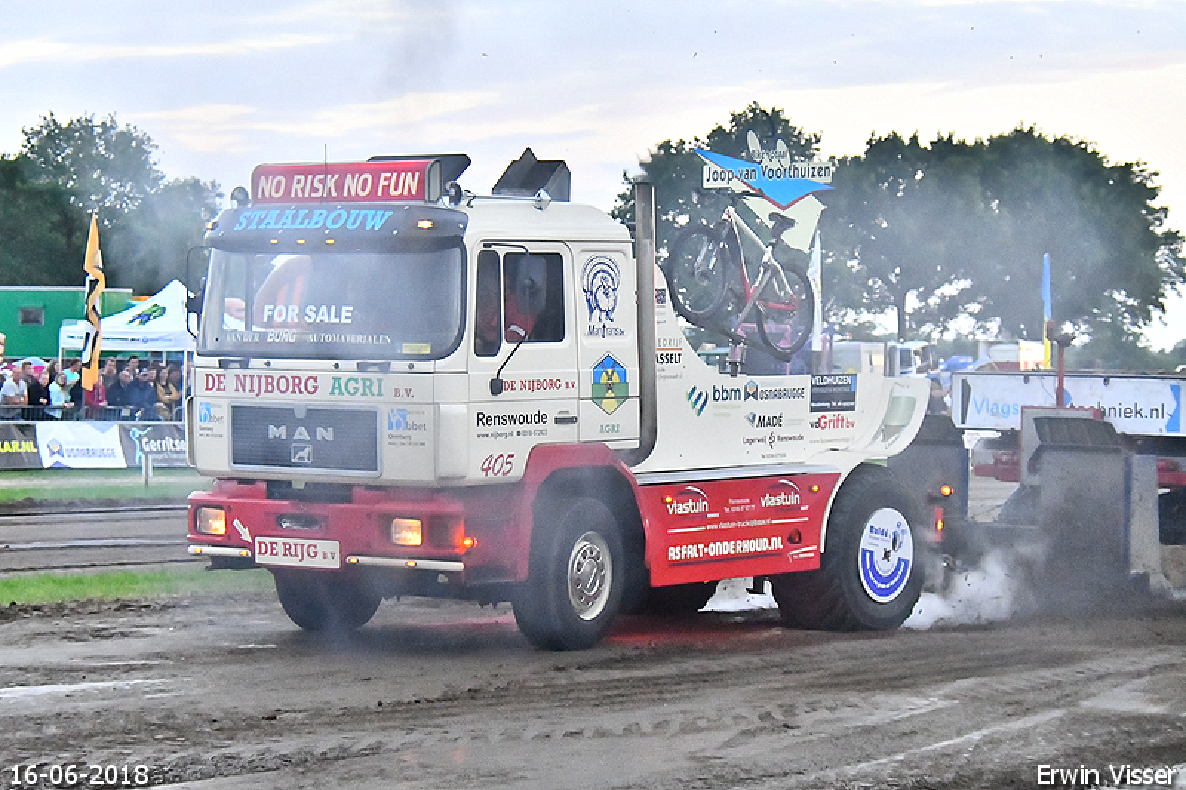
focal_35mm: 102
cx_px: 593
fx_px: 3359
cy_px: 395
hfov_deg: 20.0
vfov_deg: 13.4
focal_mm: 68
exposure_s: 1/500
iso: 8000
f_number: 5.6
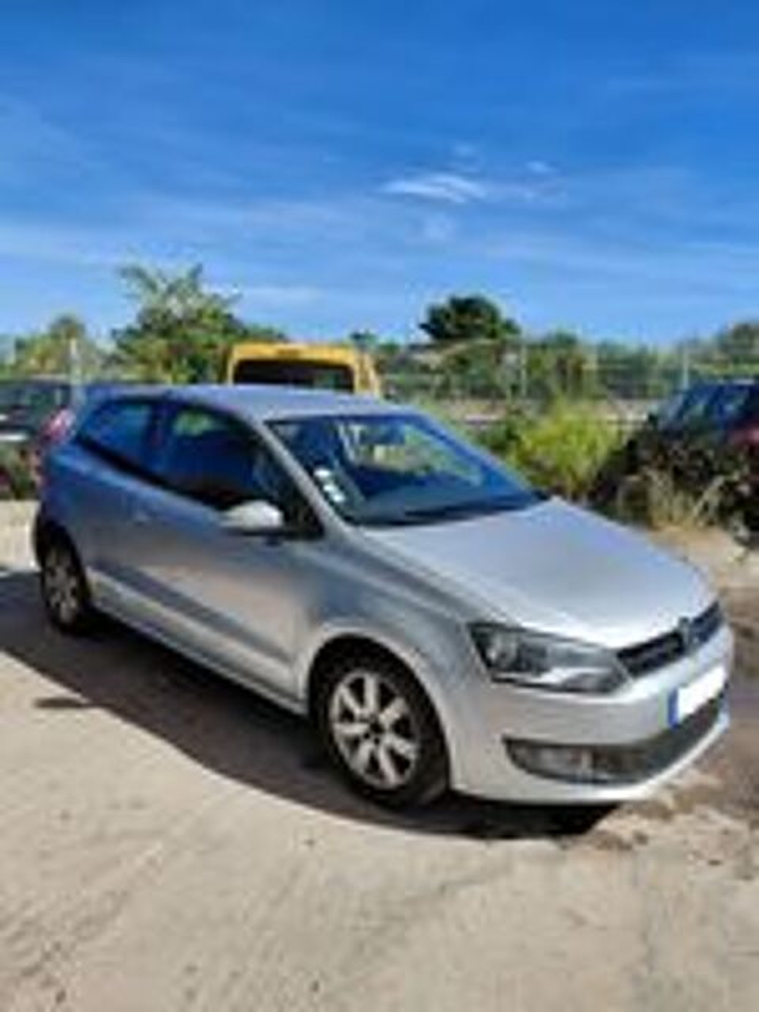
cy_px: 506
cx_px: 380
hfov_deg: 54.9
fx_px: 731
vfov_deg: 69.4
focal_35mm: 25
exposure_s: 1/3060
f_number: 1.8
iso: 50
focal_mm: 4.69
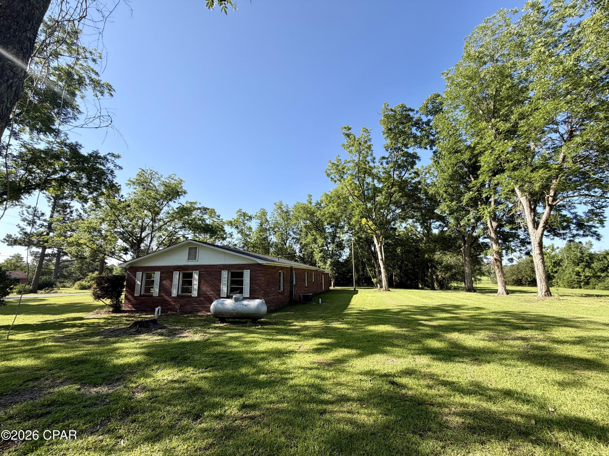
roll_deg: -0.5
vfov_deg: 85.7
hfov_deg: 102.1
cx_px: 304
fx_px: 246
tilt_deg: +11.5
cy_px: 228
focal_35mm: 14
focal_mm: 2.22
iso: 40
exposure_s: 1/770
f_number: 2.2
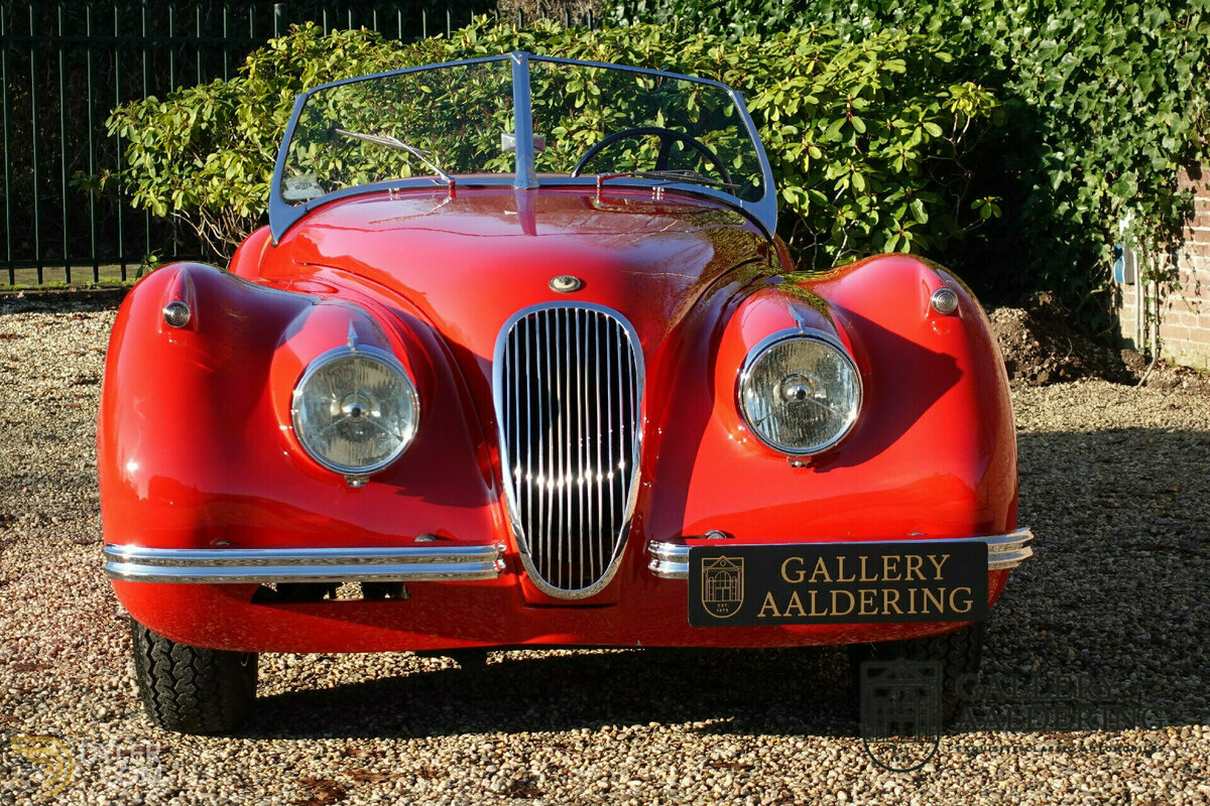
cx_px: 605
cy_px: 403
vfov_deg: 19.5
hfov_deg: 28.8
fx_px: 2353
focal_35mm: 70
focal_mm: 25.7
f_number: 3.2
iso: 125
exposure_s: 1/640
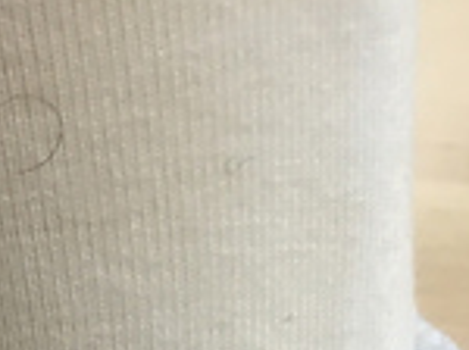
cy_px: 738
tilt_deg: -38.3
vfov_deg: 10.7
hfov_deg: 14.5
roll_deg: +16.5
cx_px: -300
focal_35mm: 124
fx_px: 1677
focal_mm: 4.15
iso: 64
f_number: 2.2
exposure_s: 1/30
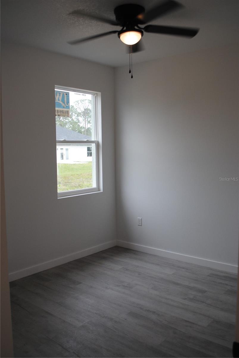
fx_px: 328
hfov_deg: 40.1
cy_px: 179
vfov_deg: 57.2
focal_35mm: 33
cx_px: 120
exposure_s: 1/100
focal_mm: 22
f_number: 5
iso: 200
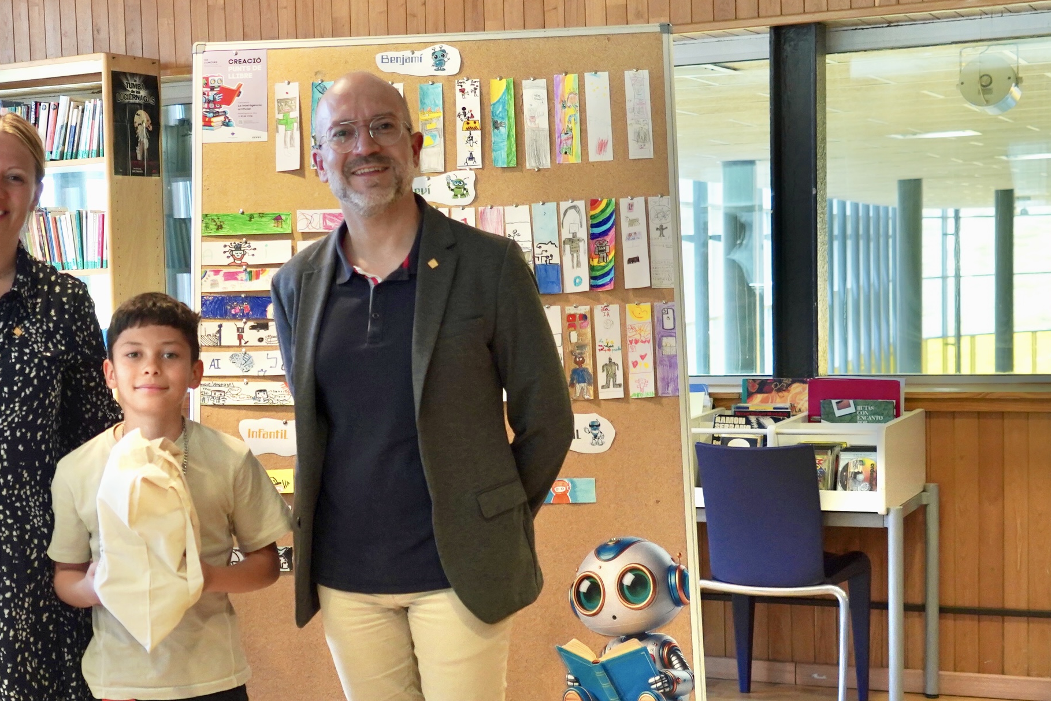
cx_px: 252
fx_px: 1431
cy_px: 561
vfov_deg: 27.0
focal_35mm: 49
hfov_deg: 39.2
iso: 1250
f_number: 4
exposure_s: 1/160
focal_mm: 30
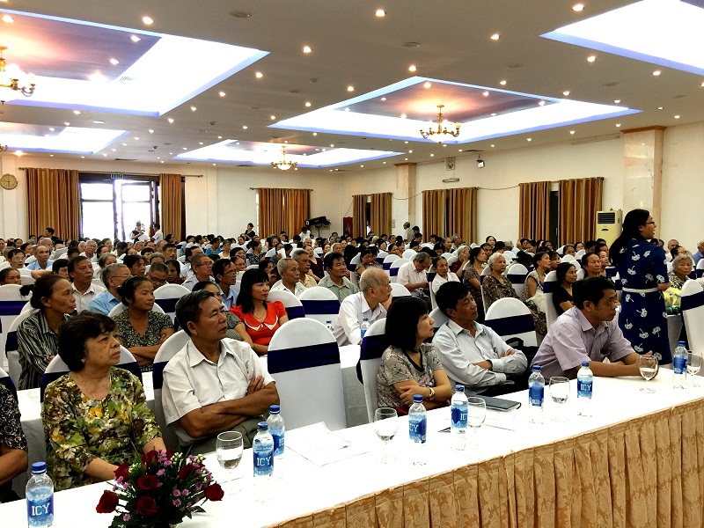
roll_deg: -0.7
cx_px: 352
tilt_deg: -3.3
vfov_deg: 48.2
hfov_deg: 61.7
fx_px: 590
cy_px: 264
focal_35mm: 29
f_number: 2.2
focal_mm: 4.15
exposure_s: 1/15
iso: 80
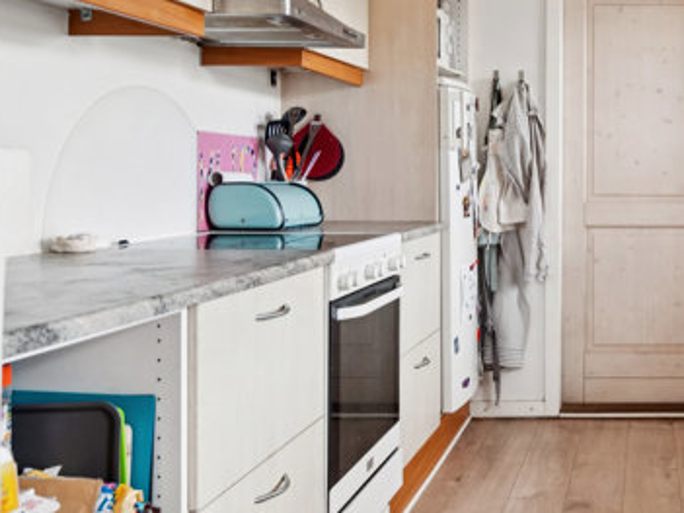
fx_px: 909
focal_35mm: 46
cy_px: 161
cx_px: 672
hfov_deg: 37.2
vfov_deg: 31.2
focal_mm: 21
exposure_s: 1/40
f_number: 5
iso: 400
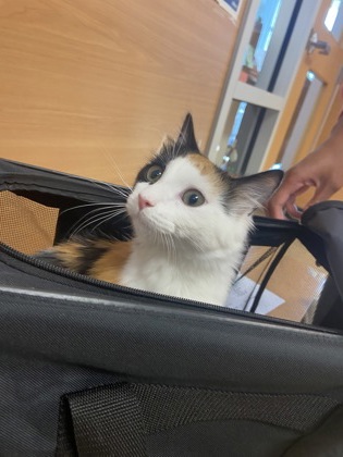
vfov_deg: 67.3
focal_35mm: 26
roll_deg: -15.7
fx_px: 344
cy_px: 228
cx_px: 172
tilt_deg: -22.4
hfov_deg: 53.1
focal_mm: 4.25
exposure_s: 1/40
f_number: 1.8
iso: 125
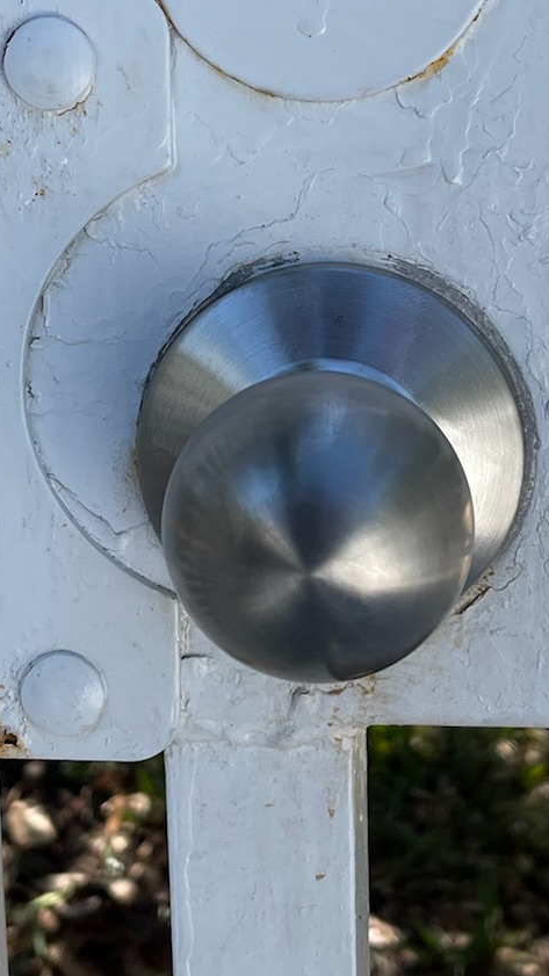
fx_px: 1786
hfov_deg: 17.5
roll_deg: +0.6
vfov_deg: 30.3
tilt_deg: -11.5
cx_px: 330
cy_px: 325
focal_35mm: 69
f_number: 1.6
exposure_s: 1/1353
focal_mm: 5.1
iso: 32
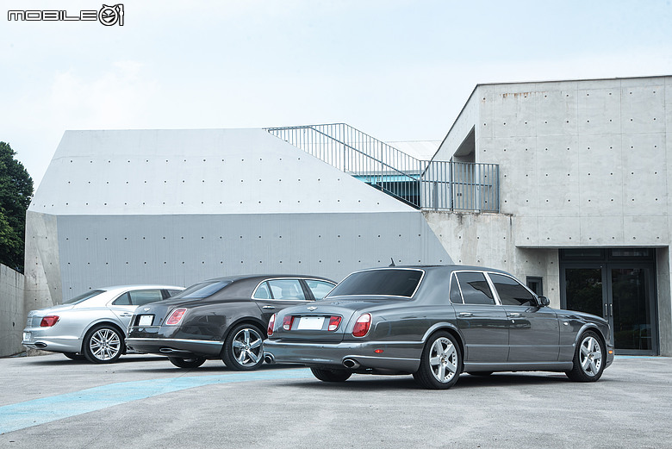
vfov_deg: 26.0
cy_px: 224
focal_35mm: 52
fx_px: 971
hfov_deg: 38.2
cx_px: 336
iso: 100
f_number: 5.6
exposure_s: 1/60
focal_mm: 52
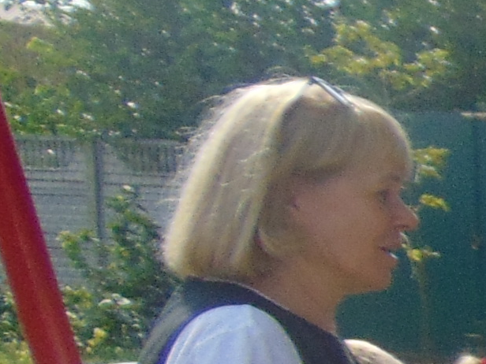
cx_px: 1413
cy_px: 516
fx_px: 2078
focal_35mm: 148
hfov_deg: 10.2
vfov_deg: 9.8
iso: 80
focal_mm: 4.5
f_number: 3
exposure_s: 1/1000
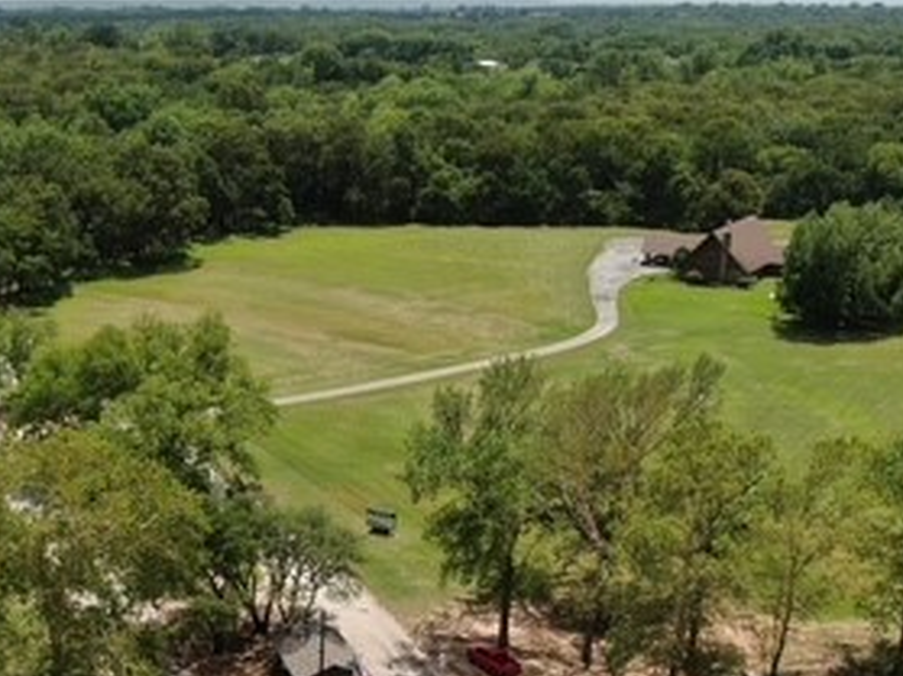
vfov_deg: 25.8
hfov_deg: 34.1
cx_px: 214
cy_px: 585
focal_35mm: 55
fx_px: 1434
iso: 110
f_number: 2.8
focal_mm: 4.39
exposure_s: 1/500
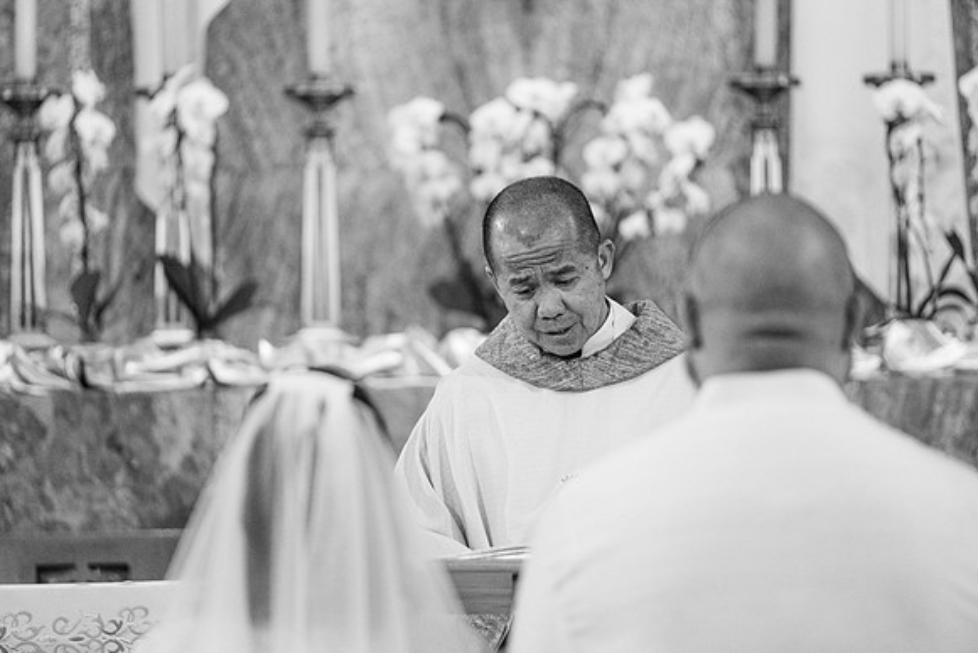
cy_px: 326
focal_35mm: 212
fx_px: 5750
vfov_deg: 6.5
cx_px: 489
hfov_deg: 9.7
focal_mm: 140
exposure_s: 1/140
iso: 2500
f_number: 2.8
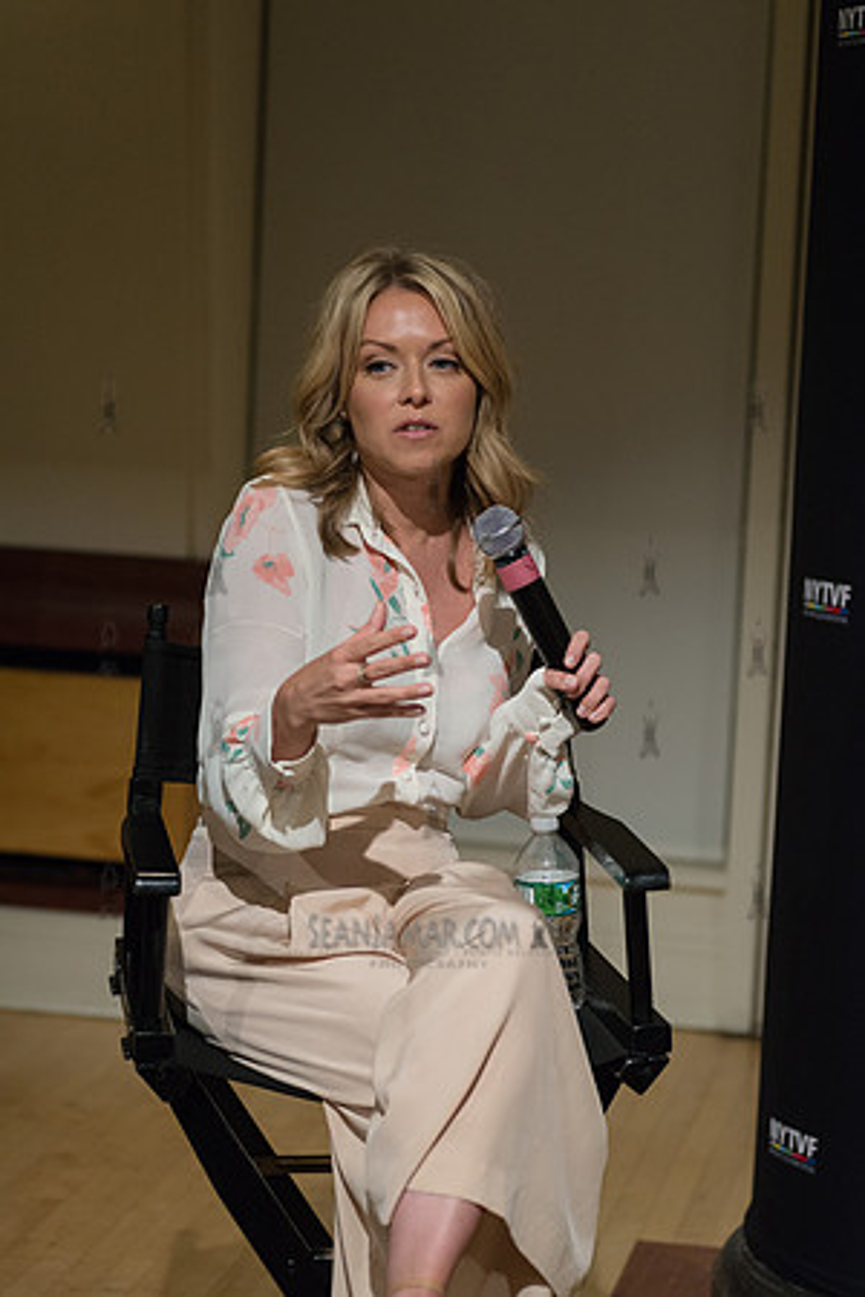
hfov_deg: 17.1
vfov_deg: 25.4
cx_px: 432
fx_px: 2883
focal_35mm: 80
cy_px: 648
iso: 2500
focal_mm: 80
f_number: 4
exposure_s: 1/800
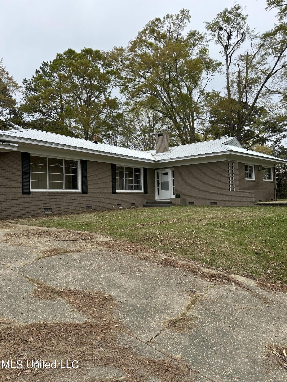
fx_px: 265
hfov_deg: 56.8
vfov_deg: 71.6
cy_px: 191
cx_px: 144
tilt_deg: +1.5
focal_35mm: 24
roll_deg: +1.3
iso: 80
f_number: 1.78
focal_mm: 6.86
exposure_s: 1/1009
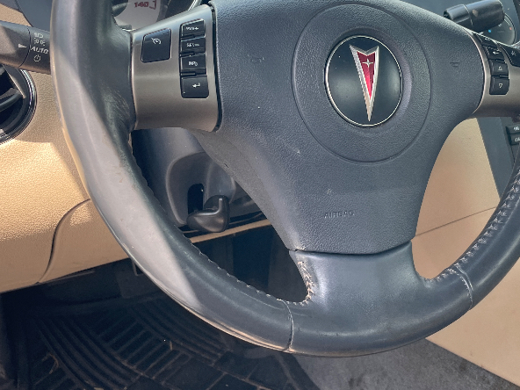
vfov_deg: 32.0
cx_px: 337
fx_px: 676
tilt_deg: -20.7
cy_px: 135
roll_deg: -1.1
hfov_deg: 41.6
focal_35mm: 45
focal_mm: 4.2
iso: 32
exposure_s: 1/361
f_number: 1.6
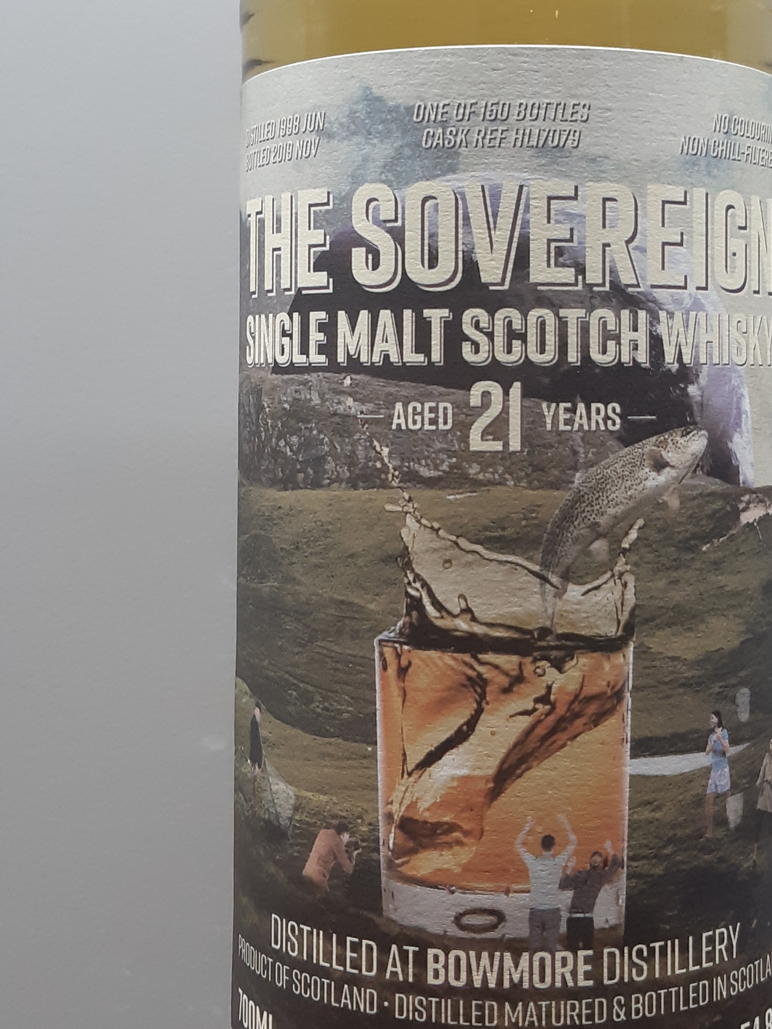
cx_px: 507
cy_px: 325
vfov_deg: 34.5
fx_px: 1635
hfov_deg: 26.4
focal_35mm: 55
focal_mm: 3.93
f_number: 1.7
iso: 125
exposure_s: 1/50
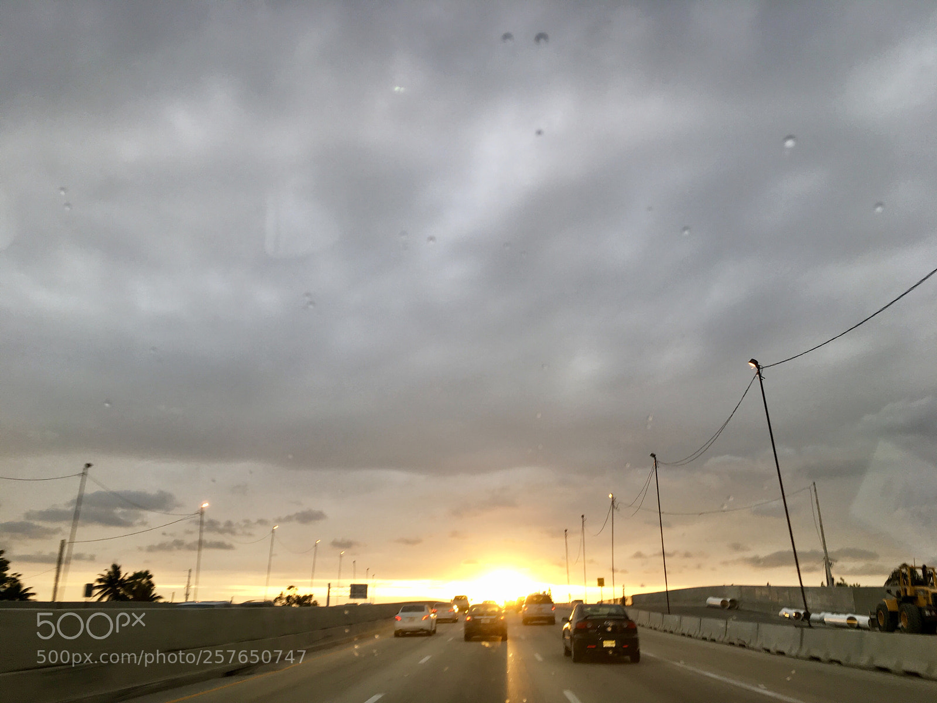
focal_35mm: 29
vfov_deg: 48.2
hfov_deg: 61.7
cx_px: 468
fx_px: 785
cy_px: 352
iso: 32
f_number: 2.2
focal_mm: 4.15
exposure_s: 1/60
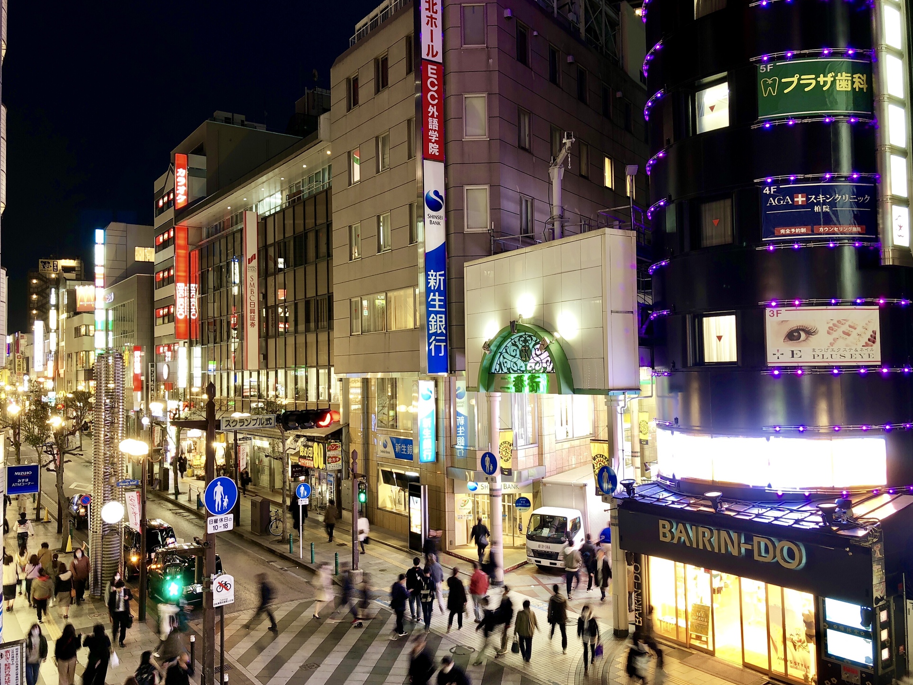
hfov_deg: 61.7
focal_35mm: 29
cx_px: 443
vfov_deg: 48.2
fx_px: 765
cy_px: 343
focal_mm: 3.99
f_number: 1.8
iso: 20
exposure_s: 1/5
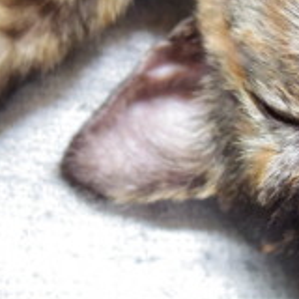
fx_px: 948
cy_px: 112
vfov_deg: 17.9
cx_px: 194
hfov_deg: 17.9
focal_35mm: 97
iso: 2500
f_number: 1.9
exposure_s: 1/60
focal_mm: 8.5
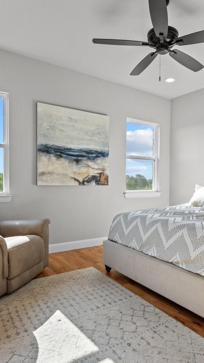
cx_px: 141
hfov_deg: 43.6
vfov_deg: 71.9
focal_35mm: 26
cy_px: 185
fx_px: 250
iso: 400
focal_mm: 16
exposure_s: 1/25
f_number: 8
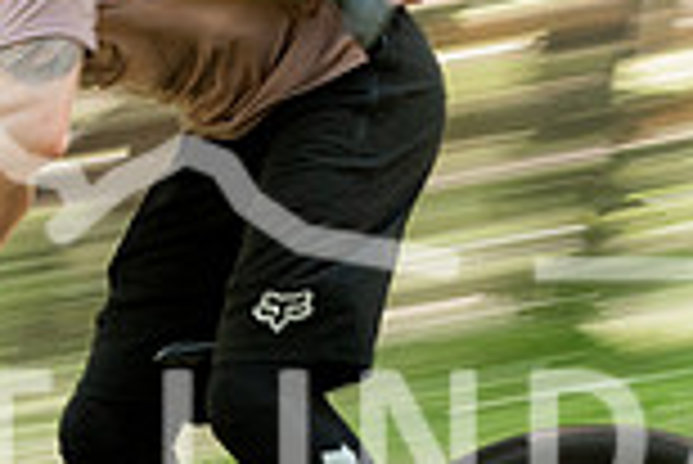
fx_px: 5434
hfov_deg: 7.3
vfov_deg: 4.9
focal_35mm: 282
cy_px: 444
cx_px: 27
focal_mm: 50
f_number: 9
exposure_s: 1/40
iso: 450
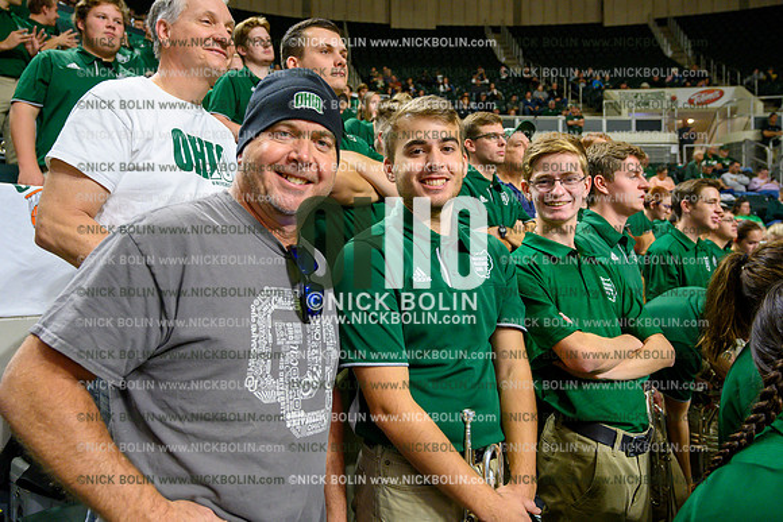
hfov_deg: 68.4
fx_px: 576
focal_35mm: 26
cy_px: 261
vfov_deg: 48.8
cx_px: 392
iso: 3200
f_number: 4.5
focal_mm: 26.5
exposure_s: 1/200
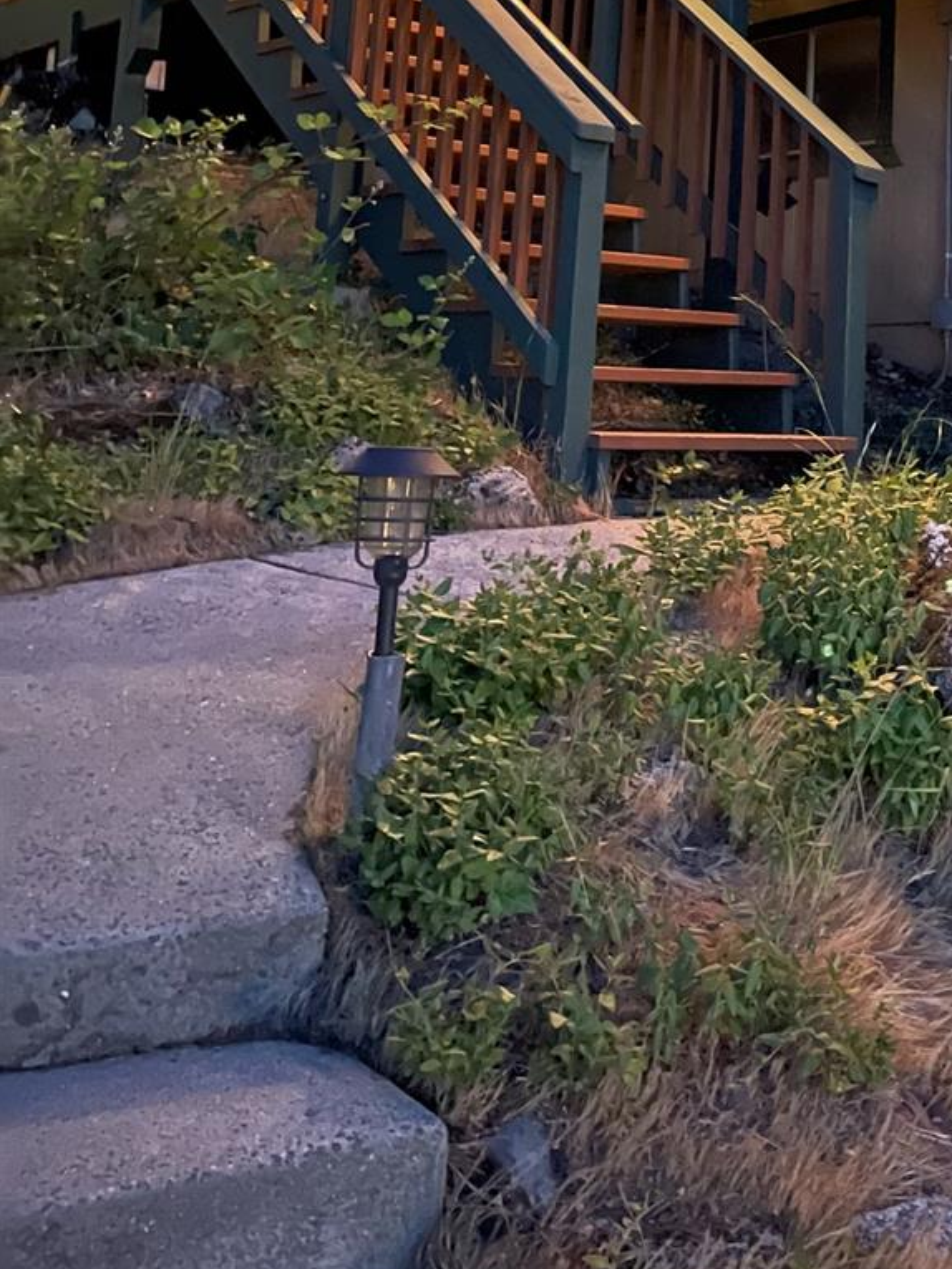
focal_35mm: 51
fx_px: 1870
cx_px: 931
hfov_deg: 27.1
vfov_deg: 35.0
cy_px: 88
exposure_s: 1/9
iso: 2000
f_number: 1.6
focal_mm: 5.1
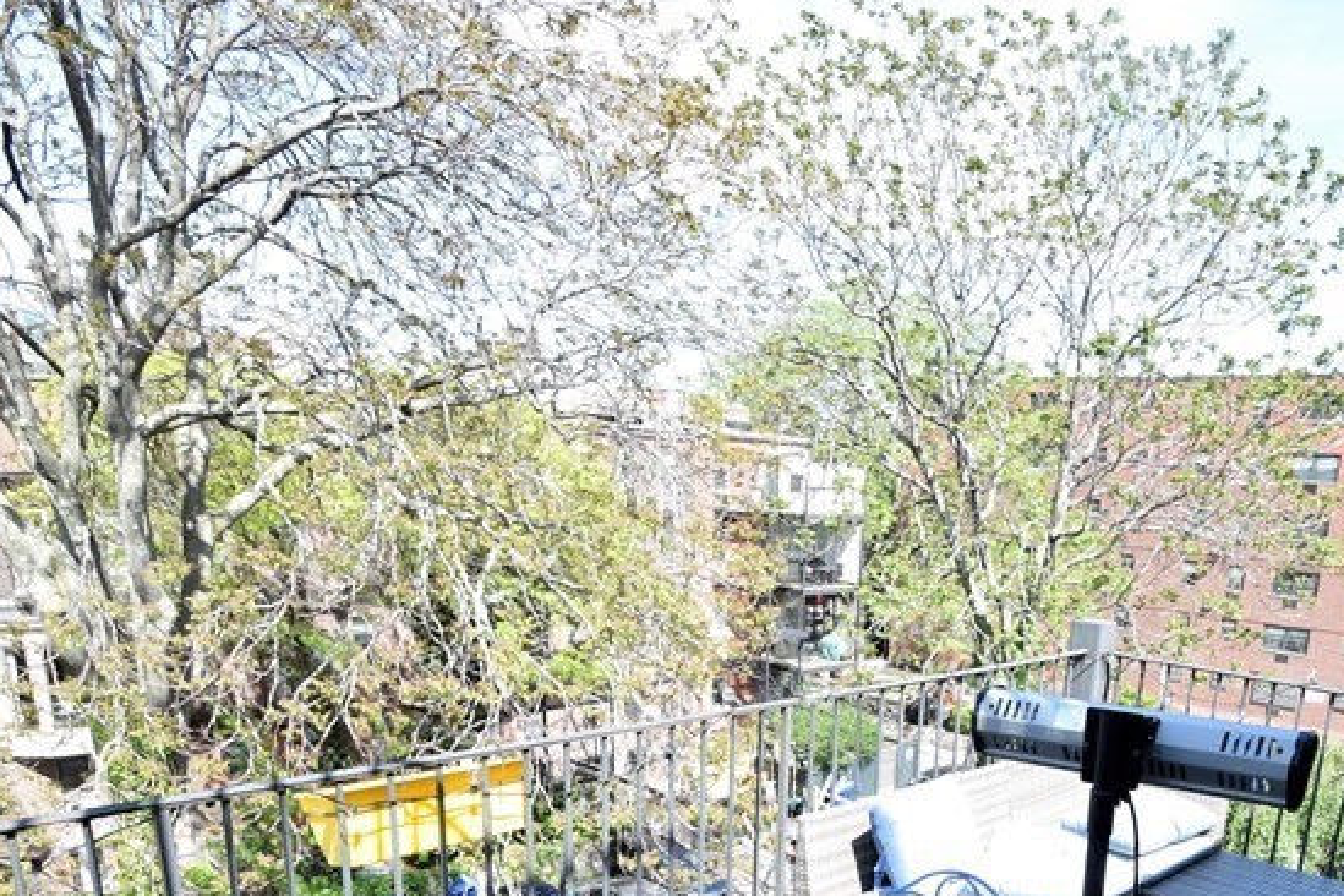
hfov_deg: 64.1
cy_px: 814
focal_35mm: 28
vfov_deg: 42.4
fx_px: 1045
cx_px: 874
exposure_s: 1/250
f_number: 8
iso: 400
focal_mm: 10
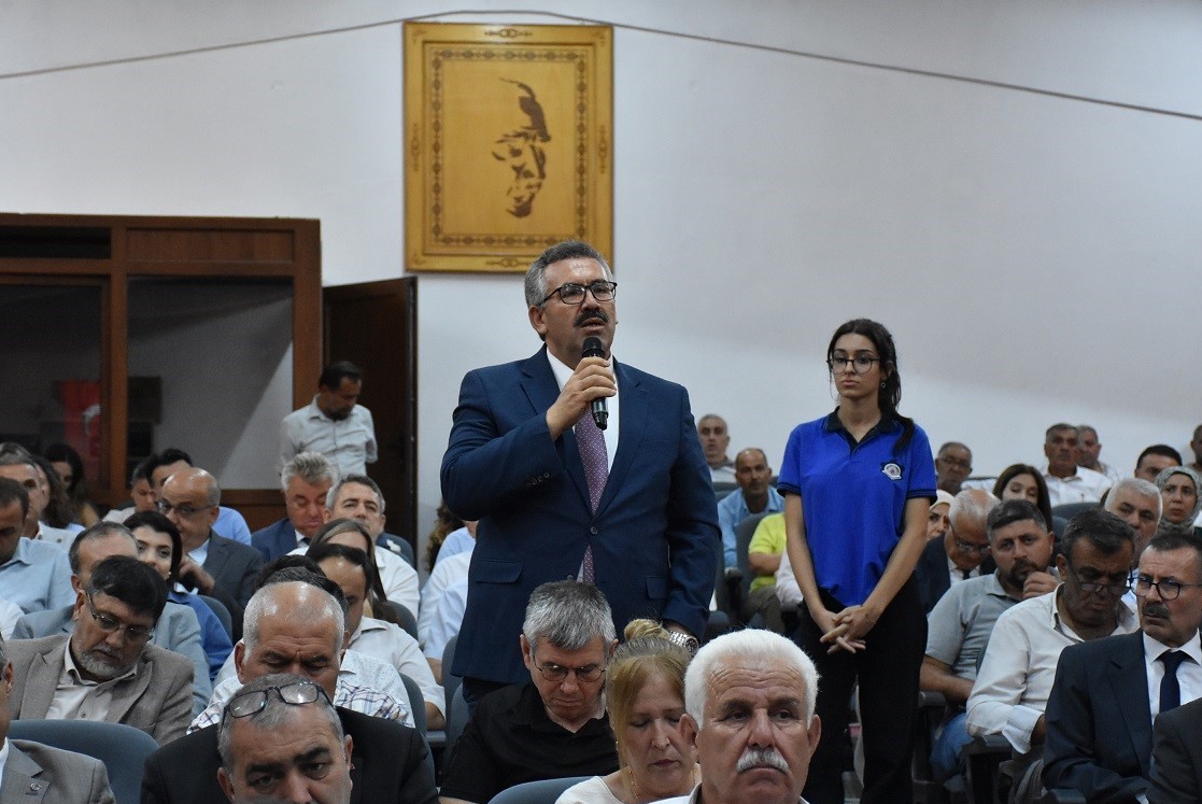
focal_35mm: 90
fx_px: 3008
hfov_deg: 22.6
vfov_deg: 15.2
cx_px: 585
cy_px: 412
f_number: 4.8
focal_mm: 56
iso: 3200
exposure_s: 1/60
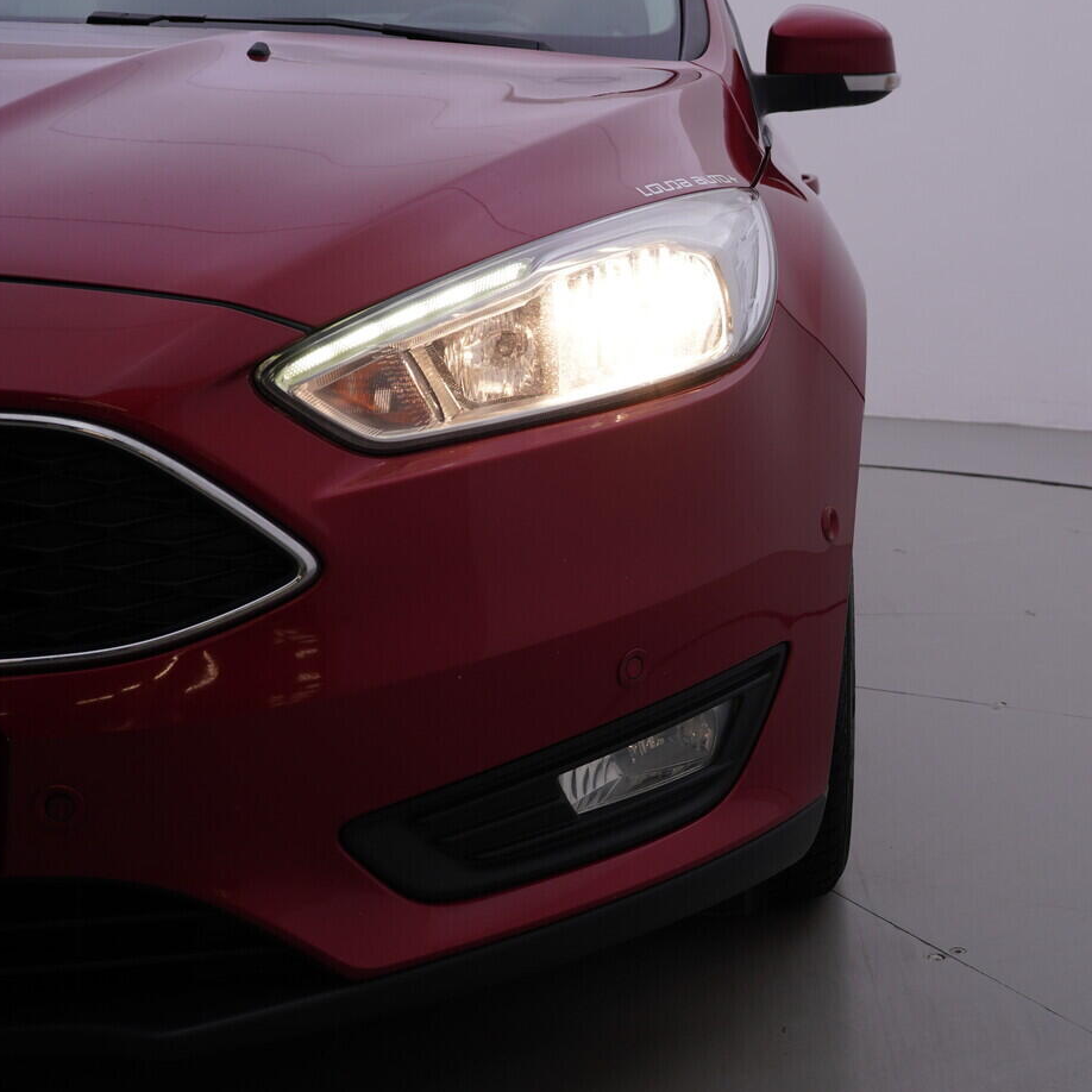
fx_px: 1713
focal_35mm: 48
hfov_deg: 34.5
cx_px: 845
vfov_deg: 35.4
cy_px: 556
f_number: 5
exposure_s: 1/125
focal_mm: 24
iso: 125
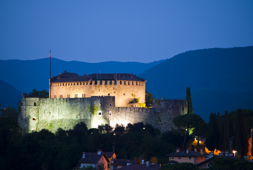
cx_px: 126
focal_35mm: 225
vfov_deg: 6.1
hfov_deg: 9.1
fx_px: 1583
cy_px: 85
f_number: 5
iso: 100
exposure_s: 8
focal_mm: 150
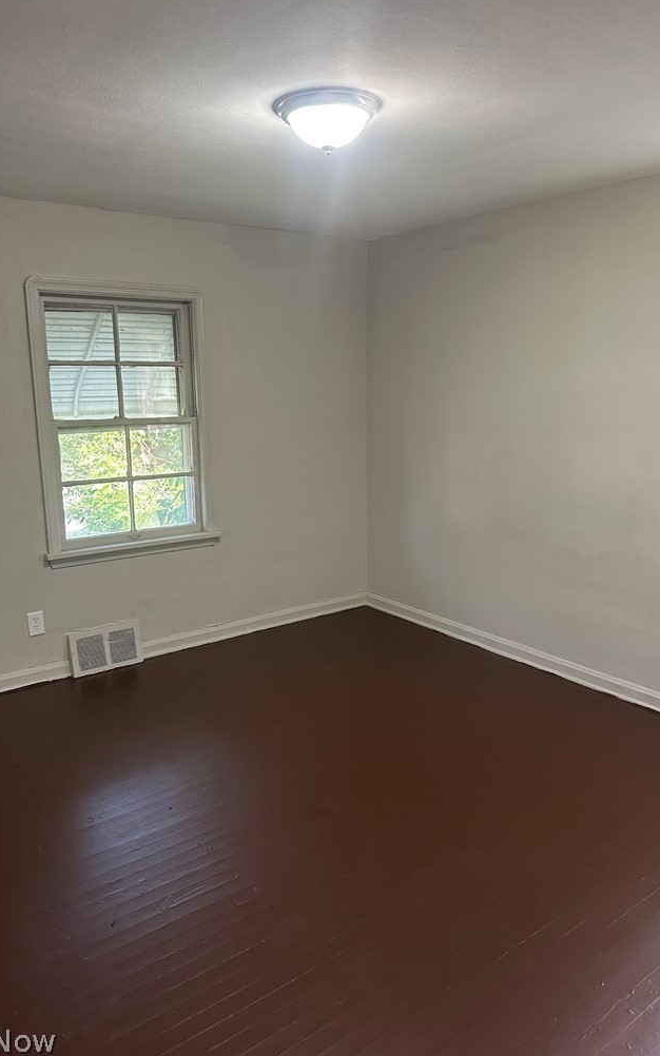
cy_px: 526
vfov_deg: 70.4
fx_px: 748
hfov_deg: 47.6
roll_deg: +0.1
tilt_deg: -12.2
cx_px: 315
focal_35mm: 26
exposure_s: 1/62
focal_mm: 6.86
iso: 250
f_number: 1.78
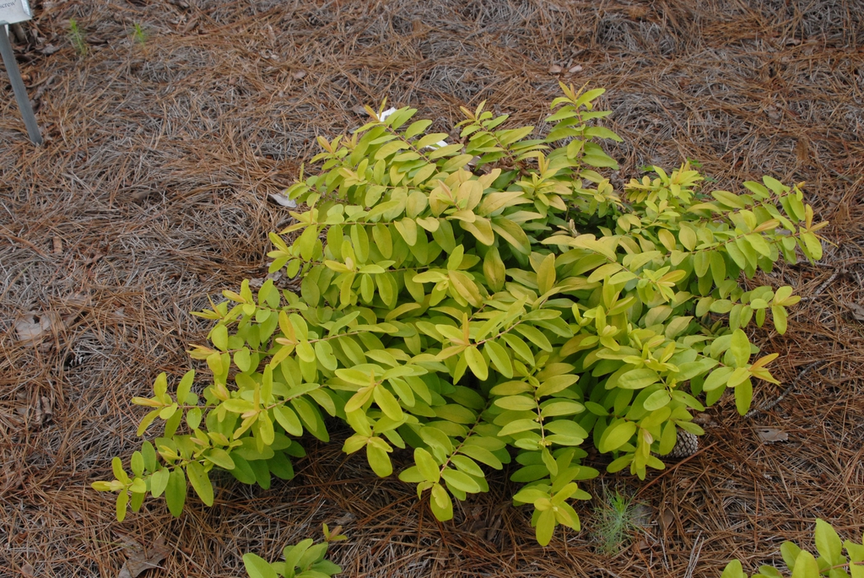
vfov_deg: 29.9
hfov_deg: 43.6
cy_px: 289
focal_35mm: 45
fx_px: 1081
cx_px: 432
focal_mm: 30
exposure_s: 1/250
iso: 400
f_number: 8
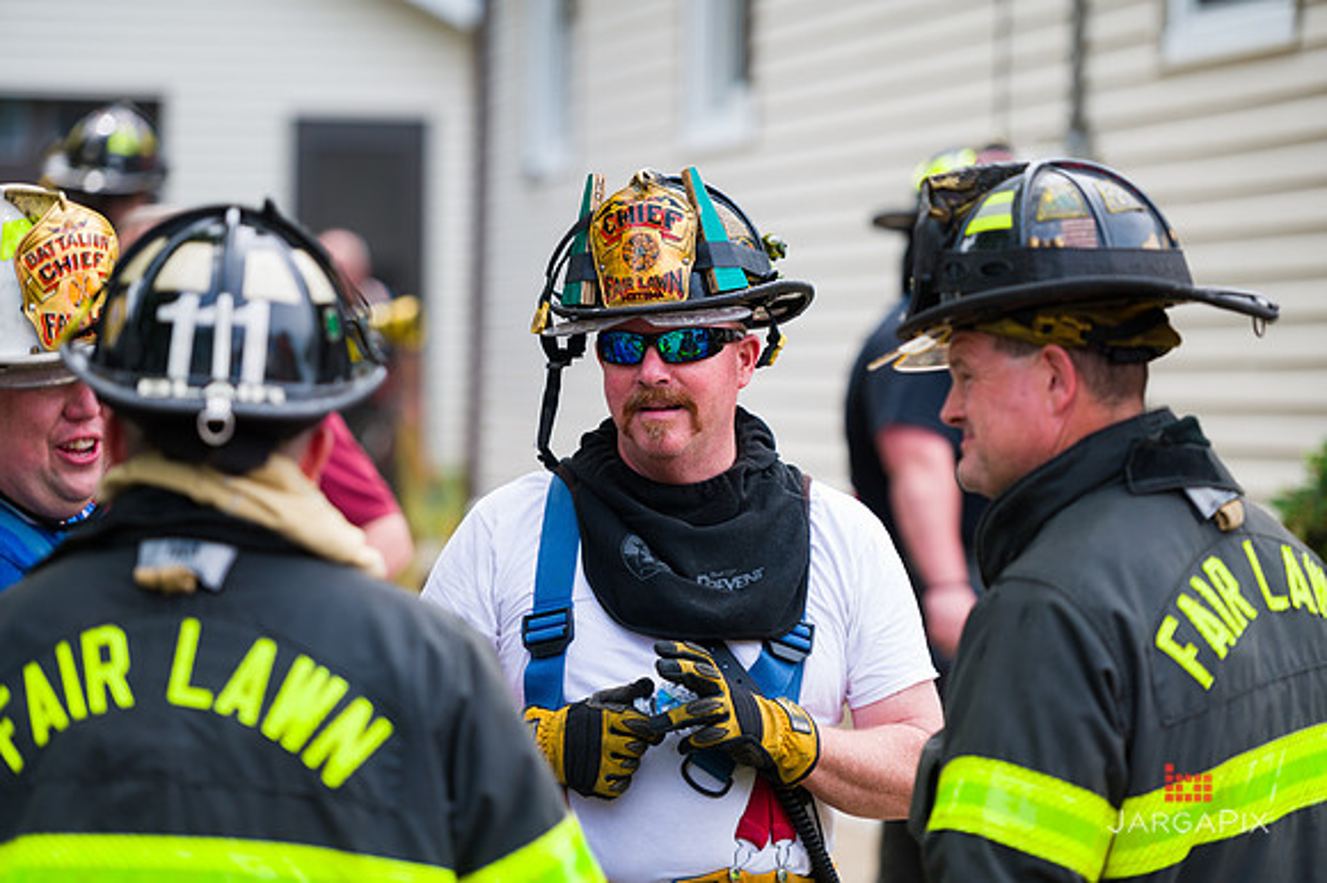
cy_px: 442
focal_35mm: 155
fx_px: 5710
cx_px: 664
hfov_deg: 13.3
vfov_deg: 8.8
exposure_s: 1/800
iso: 200
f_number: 3.2
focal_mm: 155
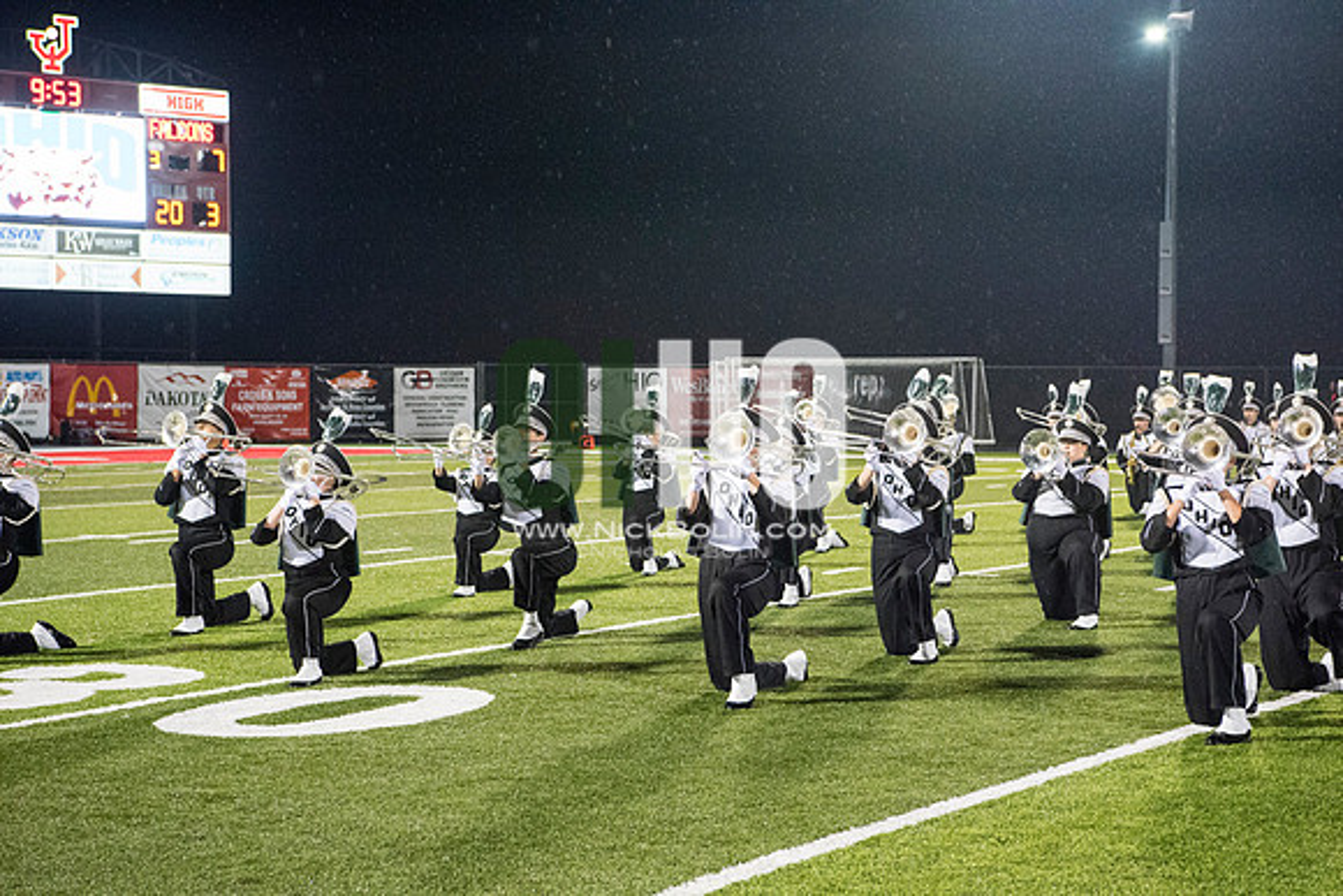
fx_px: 2612
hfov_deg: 28.8
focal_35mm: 70
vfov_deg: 19.5
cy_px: 448
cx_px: 672
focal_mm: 70
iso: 5000
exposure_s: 1/320
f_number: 5.6
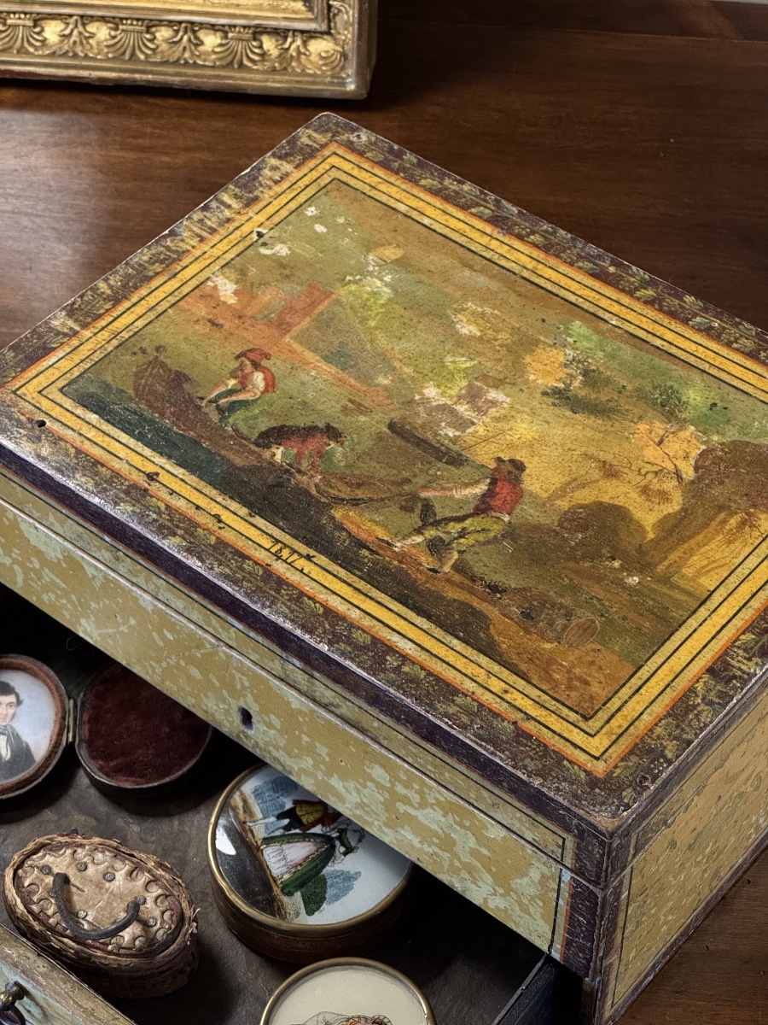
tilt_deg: -47.2
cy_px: 512
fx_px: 2278
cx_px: 384
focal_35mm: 77
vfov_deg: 25.3
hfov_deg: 19.1
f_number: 2.8
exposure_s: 1/50
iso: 250
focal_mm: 9
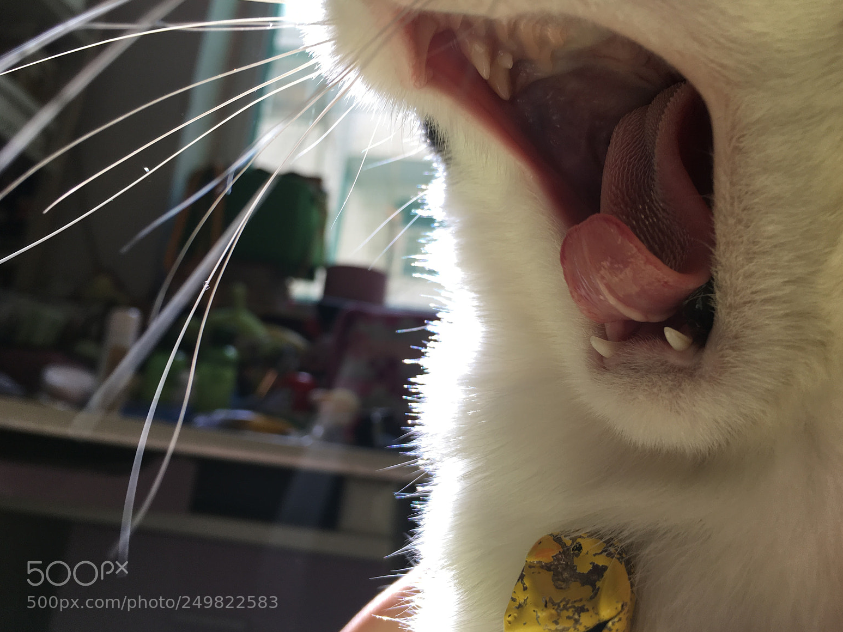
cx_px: 429
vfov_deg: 46.8
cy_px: 318
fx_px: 731
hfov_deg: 60.0
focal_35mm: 30
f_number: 2.2
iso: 25
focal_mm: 4.15
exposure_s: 1/103
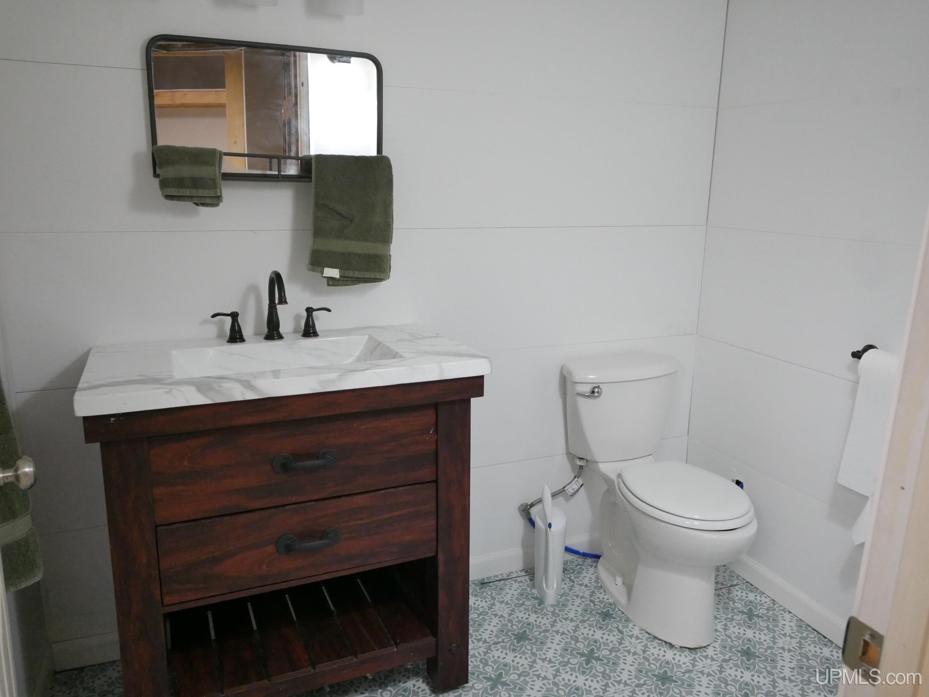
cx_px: 464
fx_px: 698
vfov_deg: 53.1
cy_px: 348
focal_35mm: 26
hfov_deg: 67.3
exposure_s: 1/125
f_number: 4
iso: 2500
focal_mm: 13
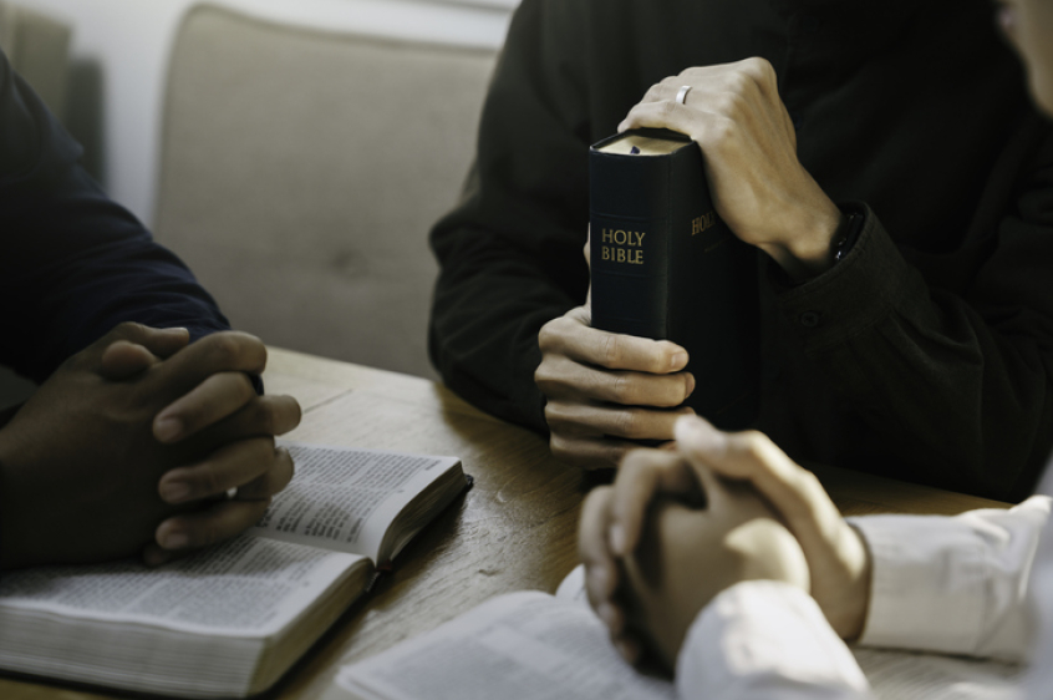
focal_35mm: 70
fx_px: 2045
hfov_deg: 28.9
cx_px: 526
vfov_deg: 19.4
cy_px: 350
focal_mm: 70
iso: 320
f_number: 2.8
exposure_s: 1/160
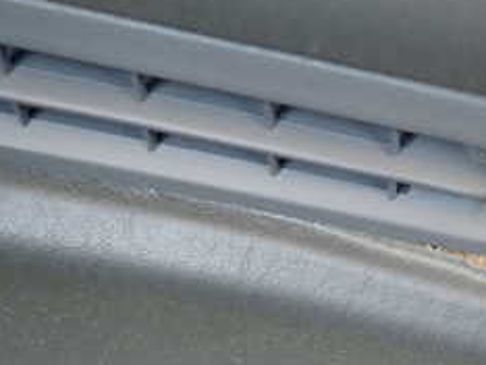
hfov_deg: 26.4
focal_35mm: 64
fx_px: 899
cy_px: 369
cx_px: 604
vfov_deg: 22.1
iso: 200
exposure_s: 1/50
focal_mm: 4.5
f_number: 2
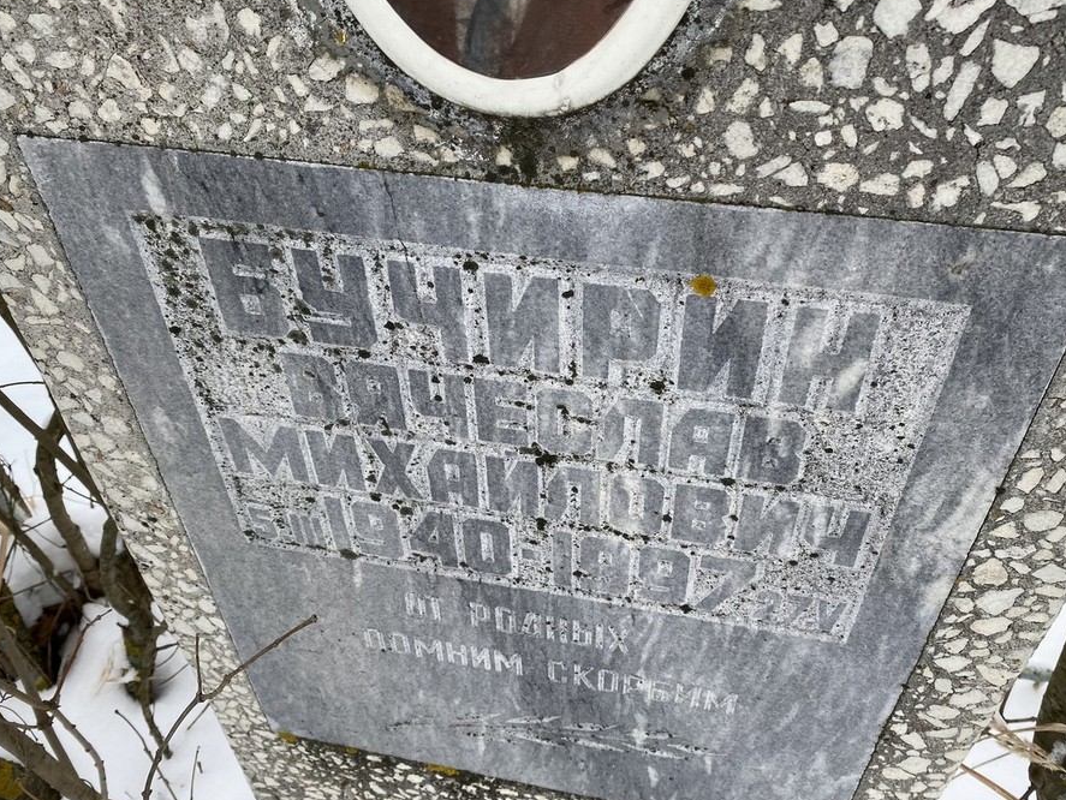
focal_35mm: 30
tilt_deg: -44.3
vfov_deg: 46.7
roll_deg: +11.4
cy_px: 347
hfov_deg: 59.9
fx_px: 924
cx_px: 552
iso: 32
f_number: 1.8
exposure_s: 1/424
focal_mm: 4.25
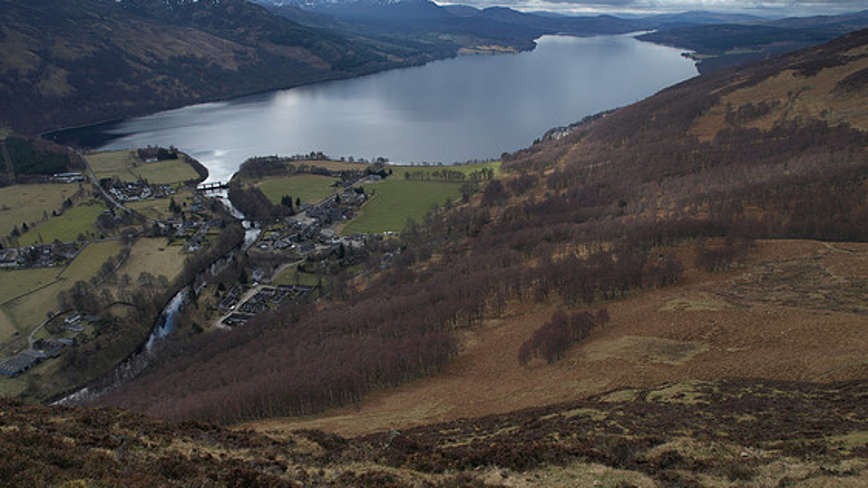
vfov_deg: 42.7
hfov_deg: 69.9
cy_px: 294
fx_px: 621
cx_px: 423
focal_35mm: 27
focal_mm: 12
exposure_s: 1/640
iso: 200
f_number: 5.6
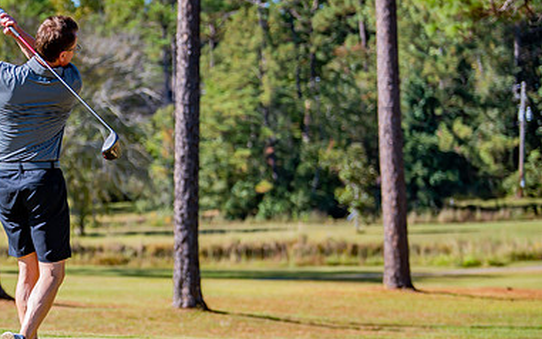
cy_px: 214
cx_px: 43
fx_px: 2658
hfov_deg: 11.6
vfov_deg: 7.3
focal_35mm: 180
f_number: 2.8
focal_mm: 92
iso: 100
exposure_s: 1/1000
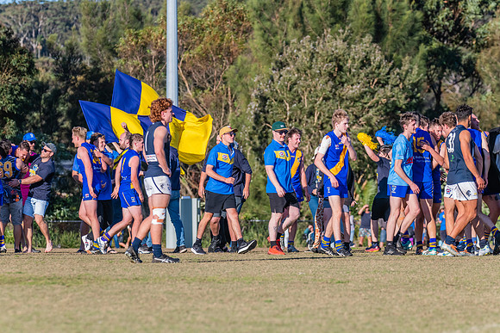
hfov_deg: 8.4
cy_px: 166
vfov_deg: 5.6
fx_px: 3396
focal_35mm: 244
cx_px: 250
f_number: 7.1
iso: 800
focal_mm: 240
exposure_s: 1/2000
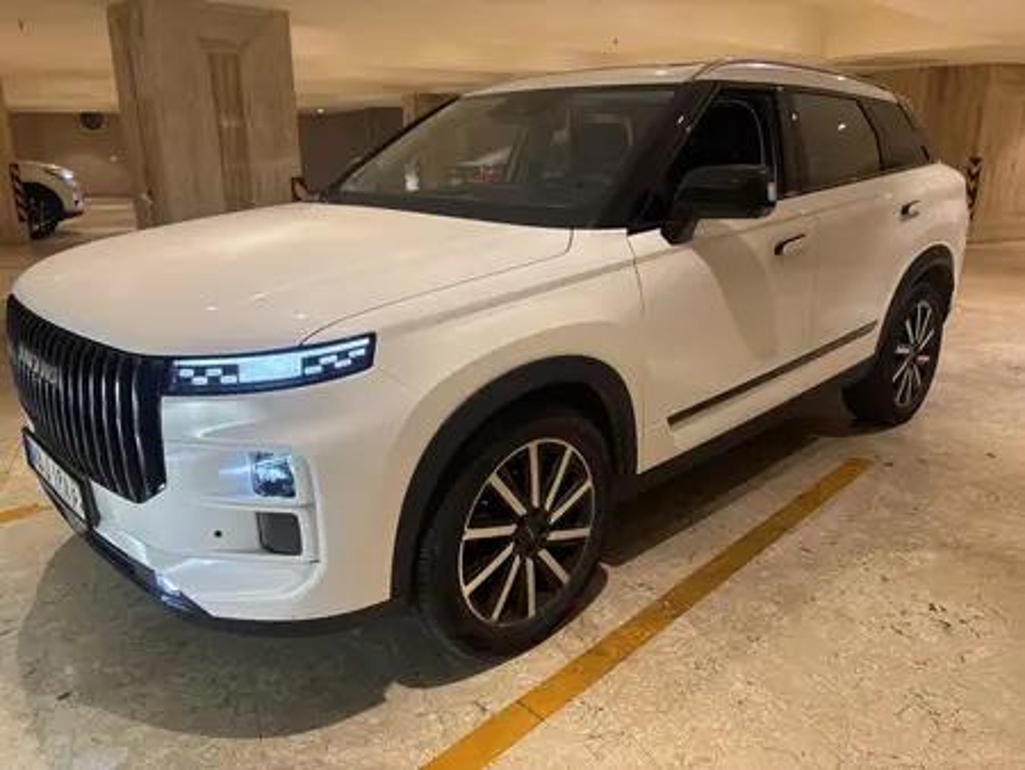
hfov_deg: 67.3
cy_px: 385
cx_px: 512
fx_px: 770
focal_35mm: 26
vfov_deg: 53.1
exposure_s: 1/60
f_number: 1.6
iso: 100
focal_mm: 5.96
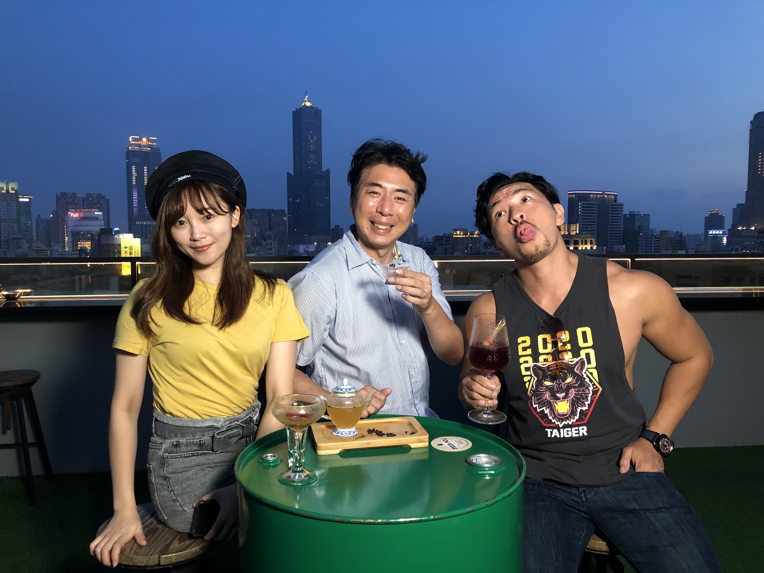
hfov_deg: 63.4
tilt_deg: -4.0
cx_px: 382
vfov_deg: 49.7
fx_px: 618
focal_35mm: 28
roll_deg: +0.0
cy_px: 286
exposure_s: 1/13
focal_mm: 3.99
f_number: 1.8
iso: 100
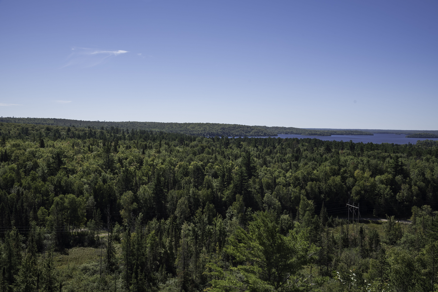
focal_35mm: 35
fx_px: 426
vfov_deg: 37.9
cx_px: 219
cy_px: 146
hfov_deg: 54.4
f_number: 10
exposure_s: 1/200
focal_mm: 35
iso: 100
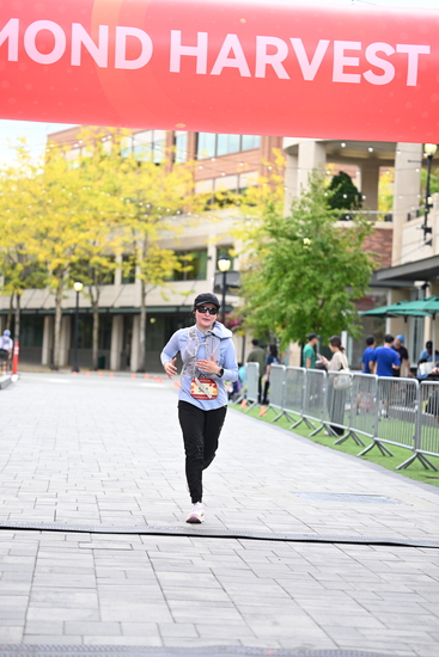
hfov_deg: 16.5
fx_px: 1517
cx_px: 220
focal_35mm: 83
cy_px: 328
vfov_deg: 24.5
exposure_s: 1/1600
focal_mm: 83
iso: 640
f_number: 2.8
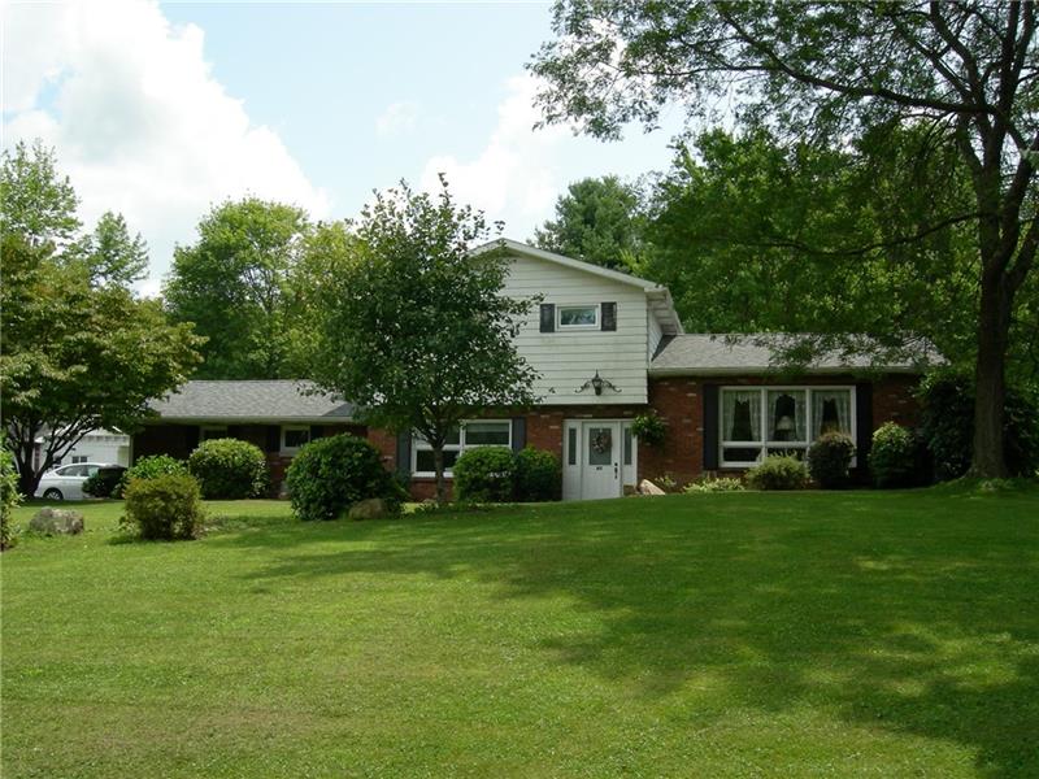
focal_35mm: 36
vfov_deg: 39.7
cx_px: 520
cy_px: 390
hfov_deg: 51.4
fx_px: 1081
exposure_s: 1/236
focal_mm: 7.5
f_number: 6
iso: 64
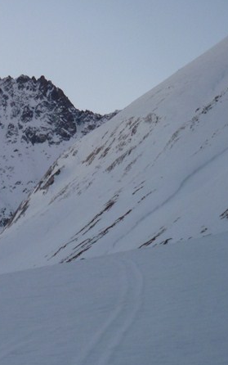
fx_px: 1341
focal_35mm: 135
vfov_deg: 15.5
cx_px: -64
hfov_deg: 9.6
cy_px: 196
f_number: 4
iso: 200
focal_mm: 12.6
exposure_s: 1/80
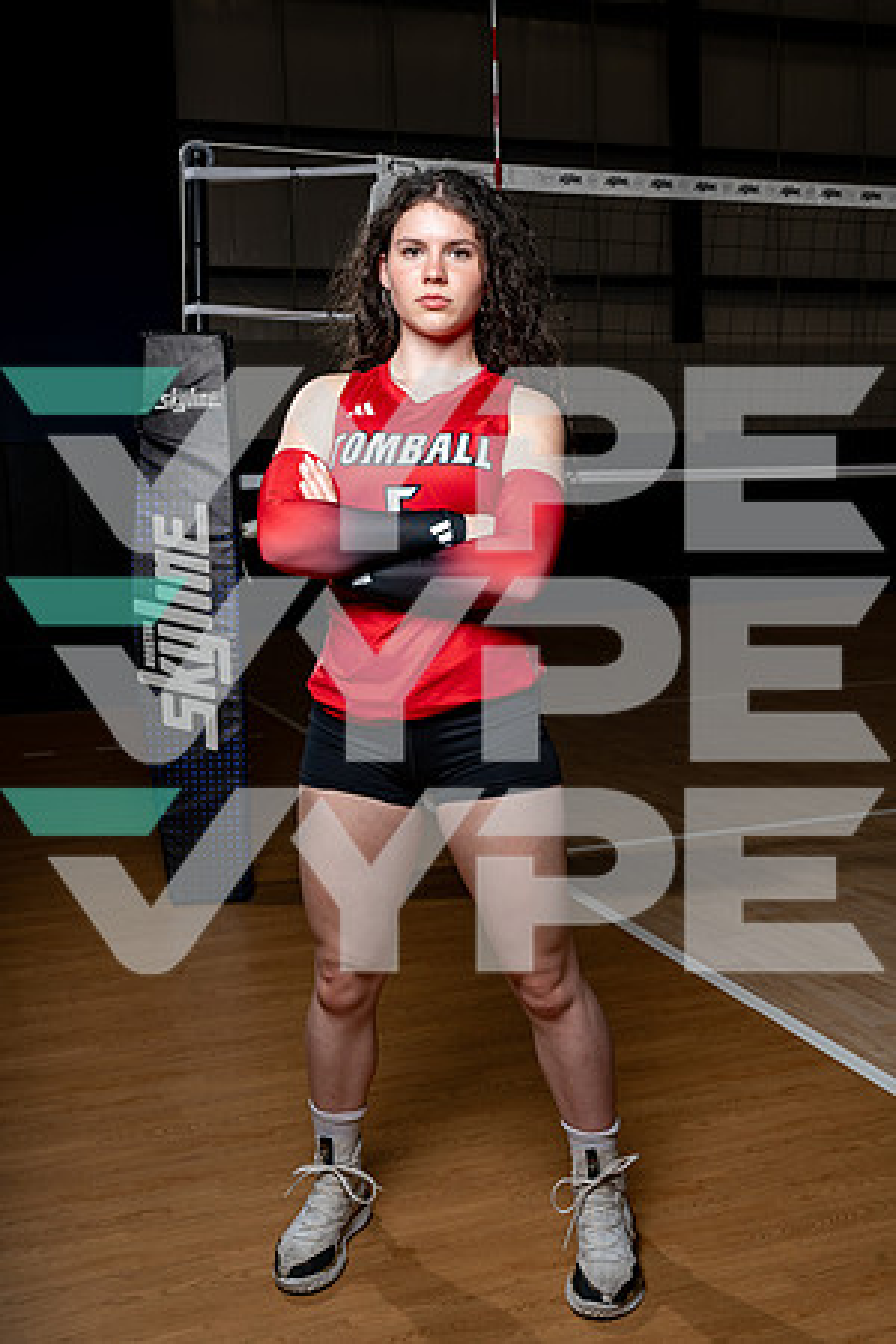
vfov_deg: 51.9
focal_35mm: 37
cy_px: 672
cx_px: 448
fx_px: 1381
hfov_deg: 35.9
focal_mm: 37
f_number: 8
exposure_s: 1/250
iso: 100
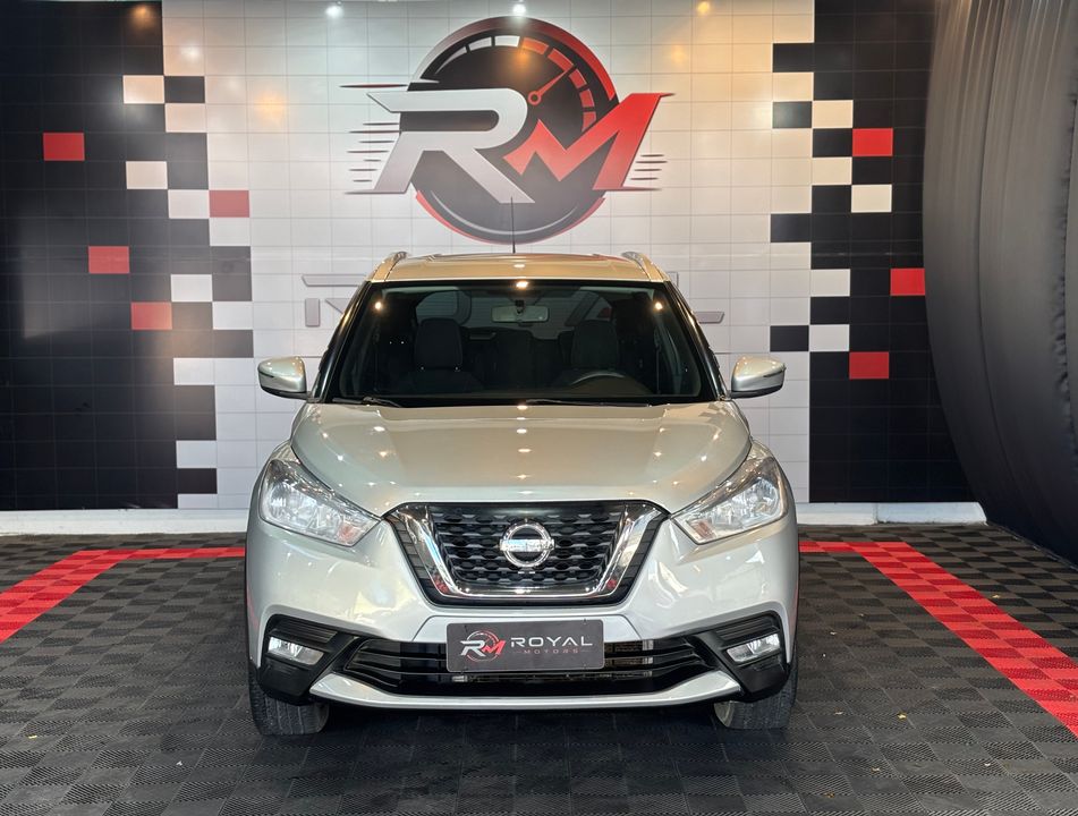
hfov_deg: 36.7
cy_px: 408
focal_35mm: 52
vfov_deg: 28.2
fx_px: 1625
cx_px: 539
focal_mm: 5.96
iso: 40
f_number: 1.6
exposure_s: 1/120
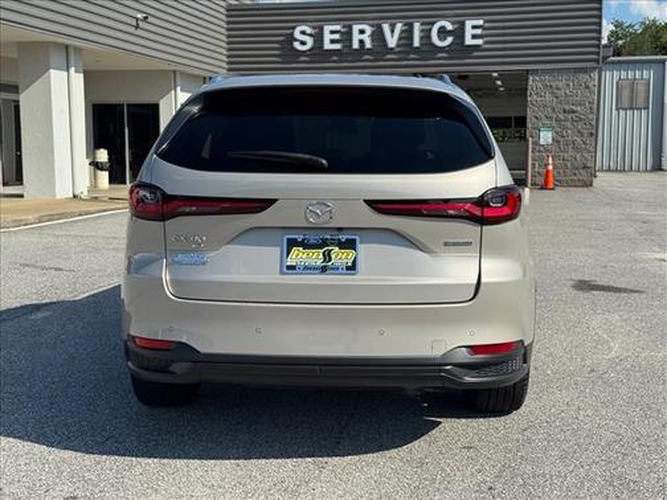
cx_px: 334
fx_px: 925
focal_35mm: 48
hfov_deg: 39.7
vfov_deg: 30.3
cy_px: 250
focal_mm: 6.76
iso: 64
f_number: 1.78
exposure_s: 1/4608
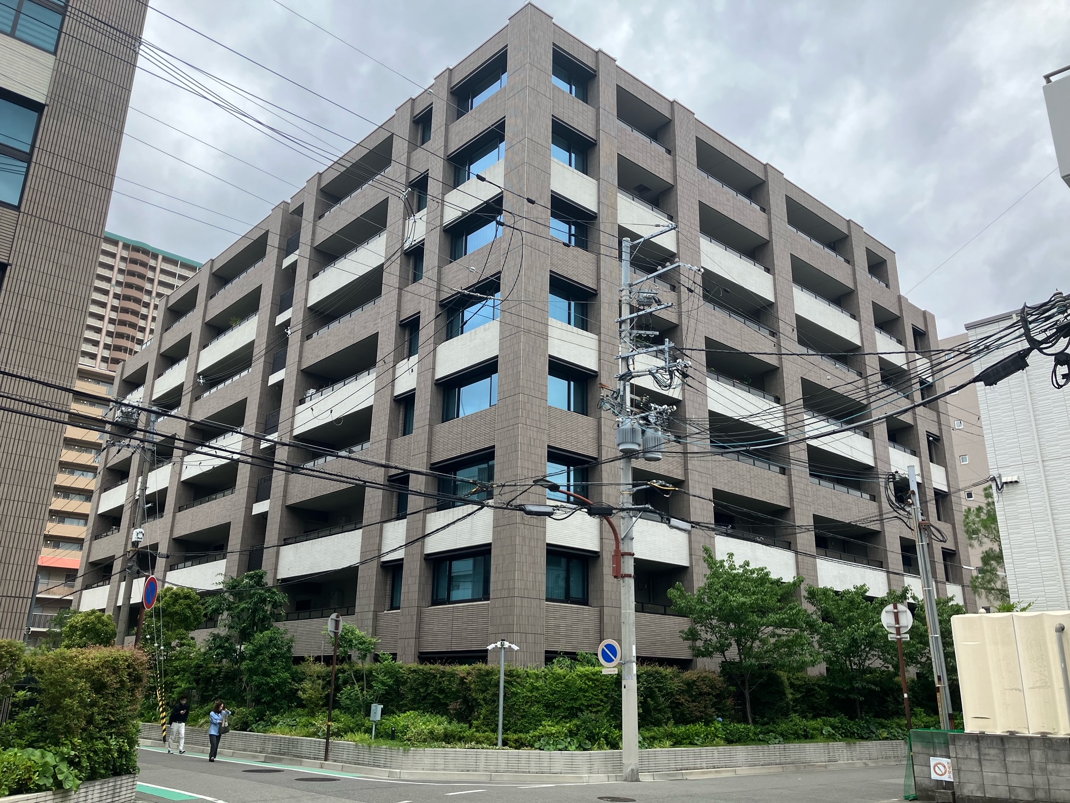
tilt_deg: +19.1
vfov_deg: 49.7
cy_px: 402
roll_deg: -0.1
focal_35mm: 28
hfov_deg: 63.4
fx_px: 865
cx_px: 535
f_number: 1.8
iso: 32
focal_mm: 3.99
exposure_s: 1/771
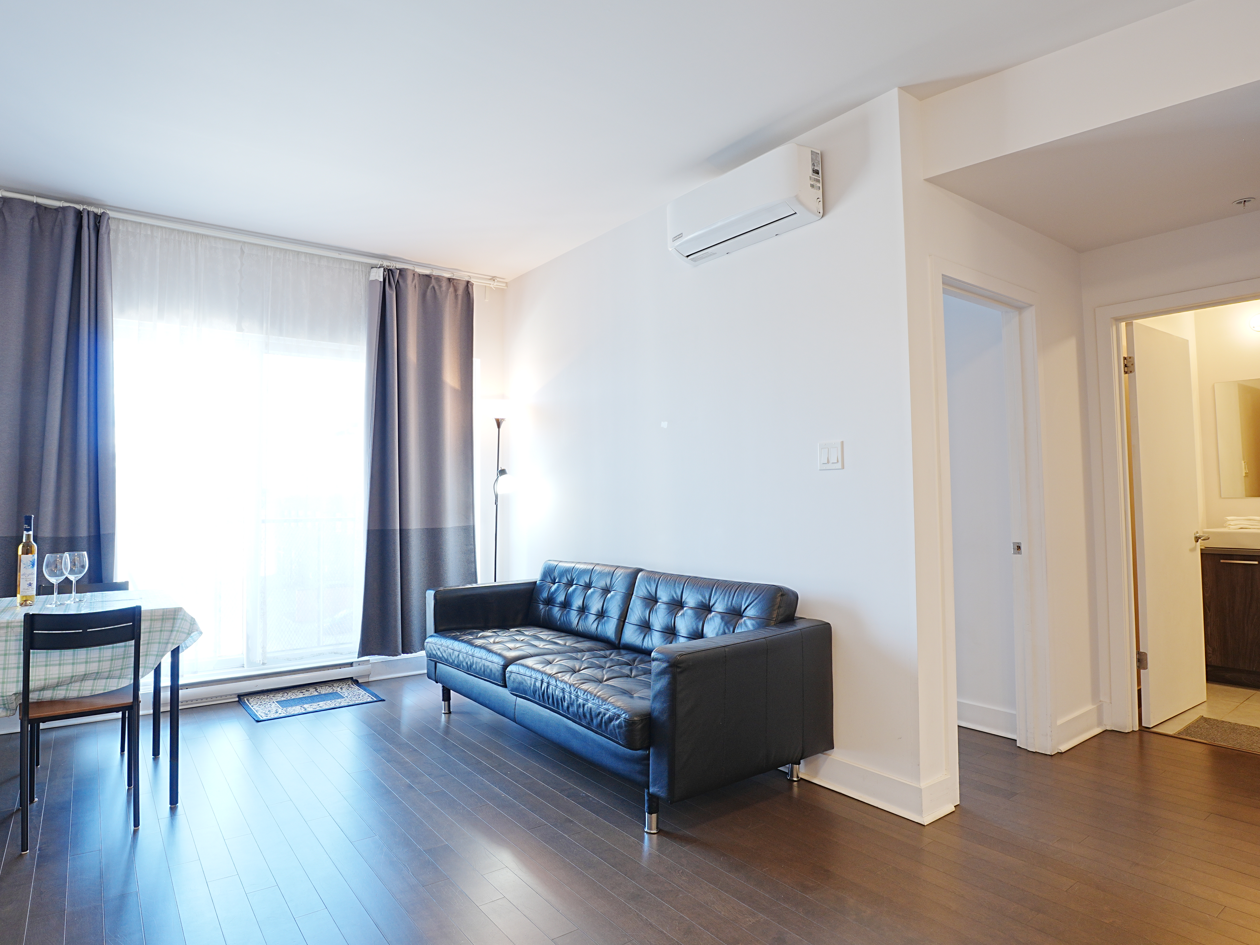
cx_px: 575
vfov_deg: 69.9
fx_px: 676
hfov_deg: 85.8
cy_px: 465
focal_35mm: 19
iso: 100
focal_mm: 11
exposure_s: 1/3
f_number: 8
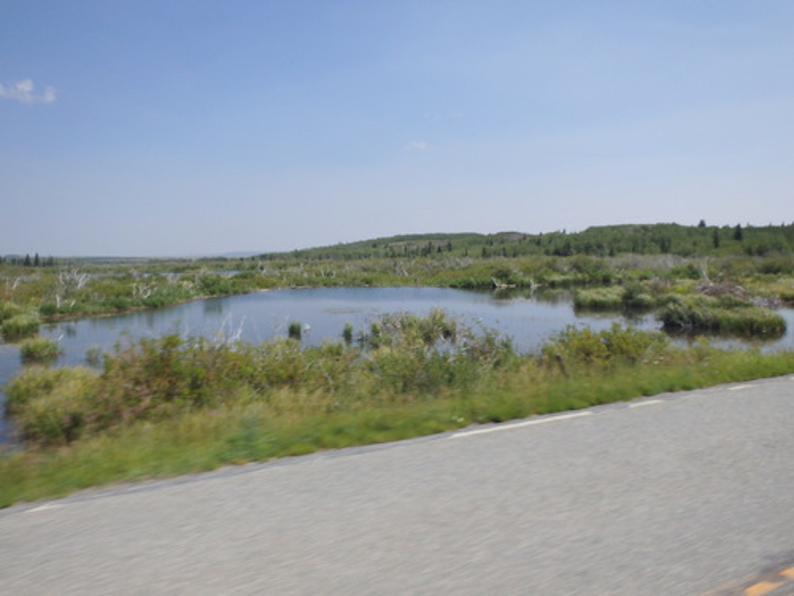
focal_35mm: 28
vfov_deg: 49.7
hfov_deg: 63.4
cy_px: 298
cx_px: 397
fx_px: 642
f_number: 11
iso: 125
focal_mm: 5
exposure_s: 1/200
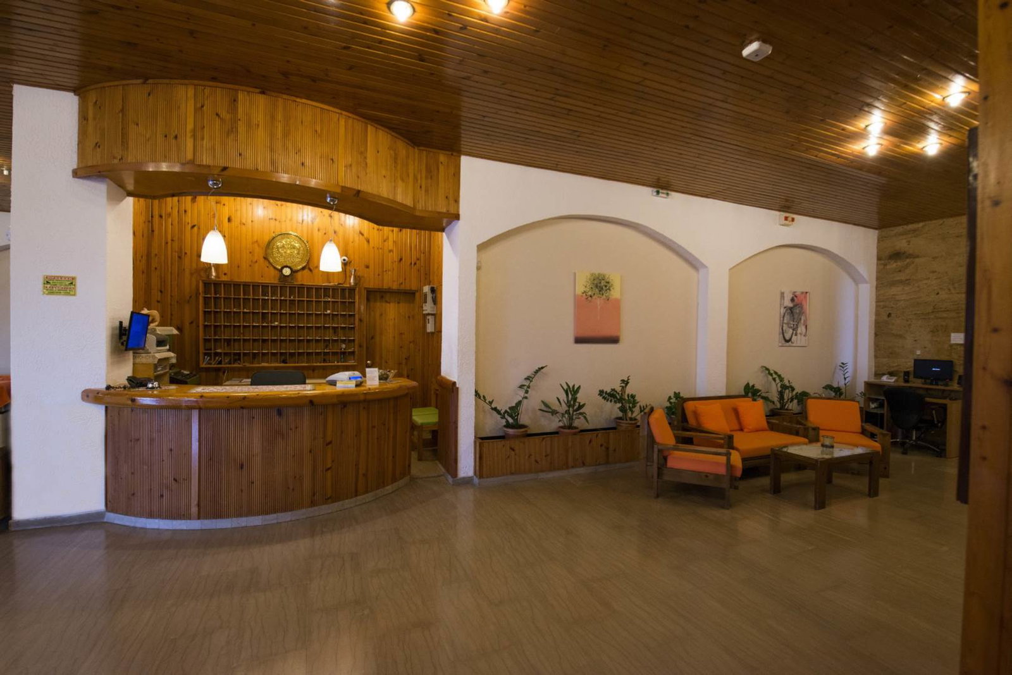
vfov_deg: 73.8
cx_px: 506
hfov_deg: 96.7
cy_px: 338
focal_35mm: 16
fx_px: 450
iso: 1250
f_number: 5.6
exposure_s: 1/40
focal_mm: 16
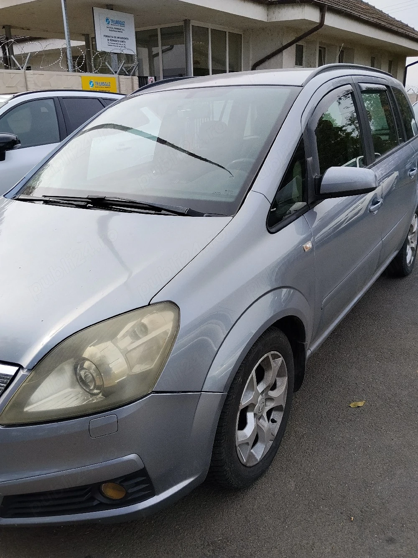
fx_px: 467
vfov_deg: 61.7
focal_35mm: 29
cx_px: 209
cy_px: 279
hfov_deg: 48.2
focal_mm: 4.22
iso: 50
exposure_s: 1/769
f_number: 1.8
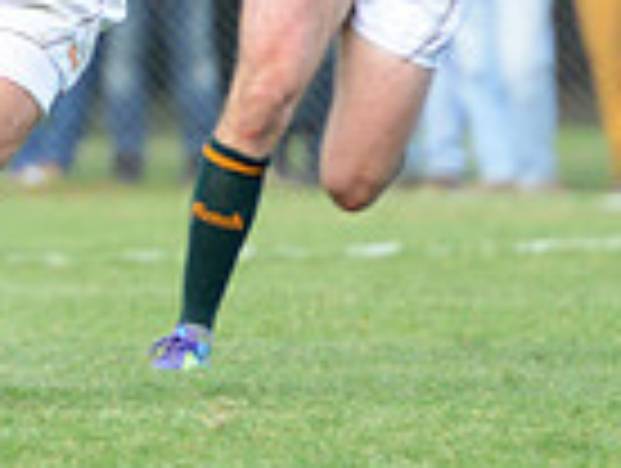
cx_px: -630
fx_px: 20271
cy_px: -187
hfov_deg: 1.8
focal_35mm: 1128
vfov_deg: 1.3
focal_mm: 280
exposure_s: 1/500
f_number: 4
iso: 1000
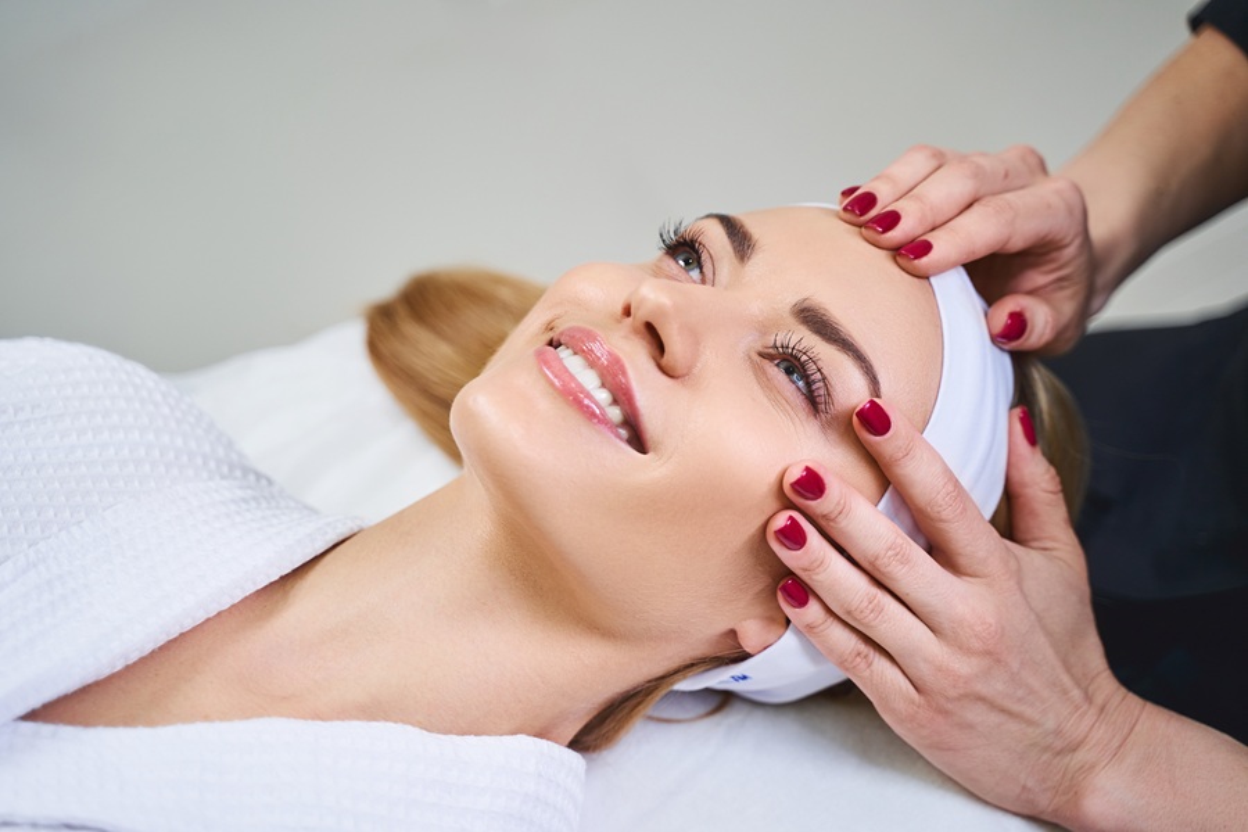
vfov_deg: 19.5
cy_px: 416
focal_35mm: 70
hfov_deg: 28.8
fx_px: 2426
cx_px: 624
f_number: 2.8
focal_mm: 70
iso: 250
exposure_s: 1/125
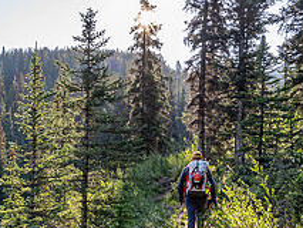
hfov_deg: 35.4
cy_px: 196
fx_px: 429
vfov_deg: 28.8
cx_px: 4
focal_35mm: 49
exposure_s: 1/200
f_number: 8
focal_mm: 9
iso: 200
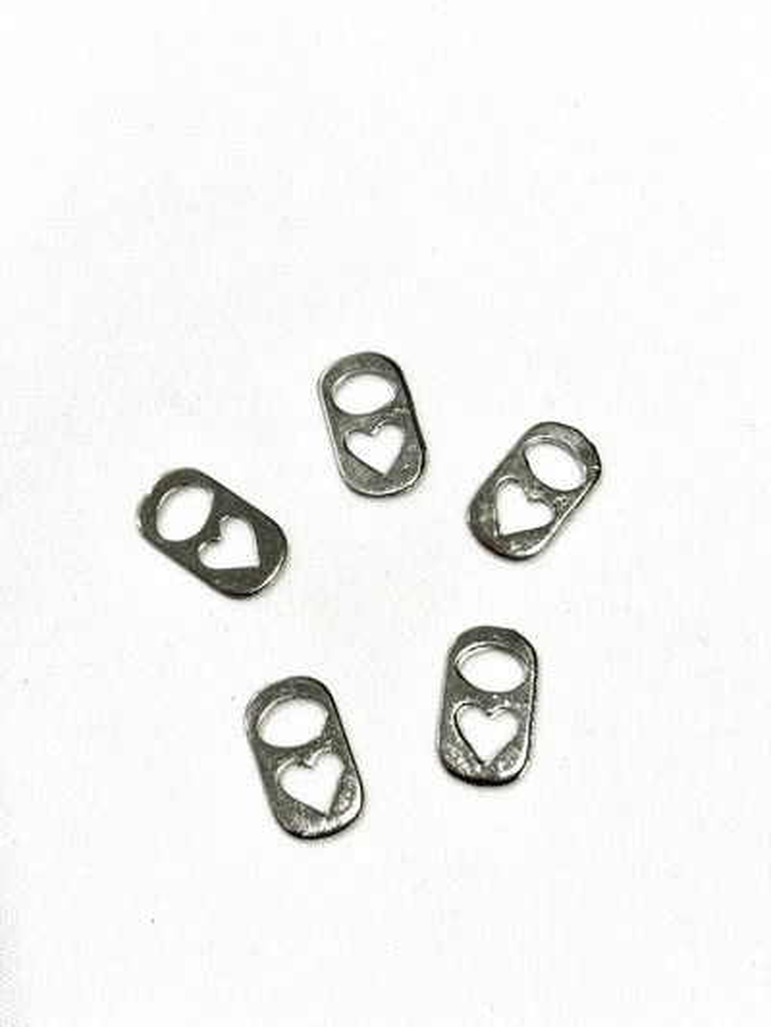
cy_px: 514
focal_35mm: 52
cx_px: 386
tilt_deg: -69.9
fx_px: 1544
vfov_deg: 36.8
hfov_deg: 28.0
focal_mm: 5.96
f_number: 1.6
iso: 40
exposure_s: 1/50
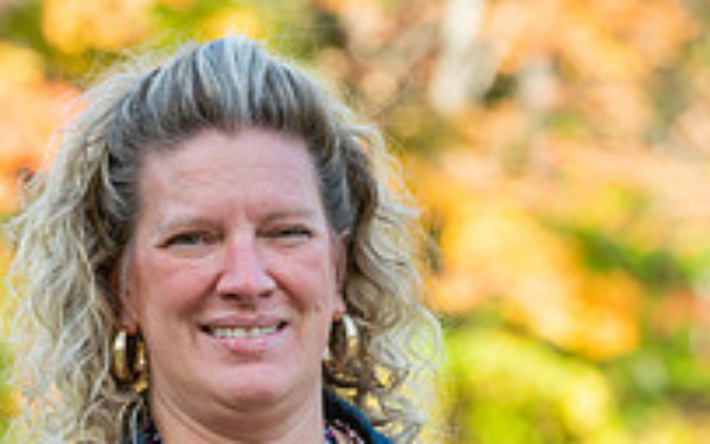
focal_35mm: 452
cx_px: 233
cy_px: 668
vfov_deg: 2.9
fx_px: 8749
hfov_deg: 4.6
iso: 100
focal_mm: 200
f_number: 6.3
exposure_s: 1/60
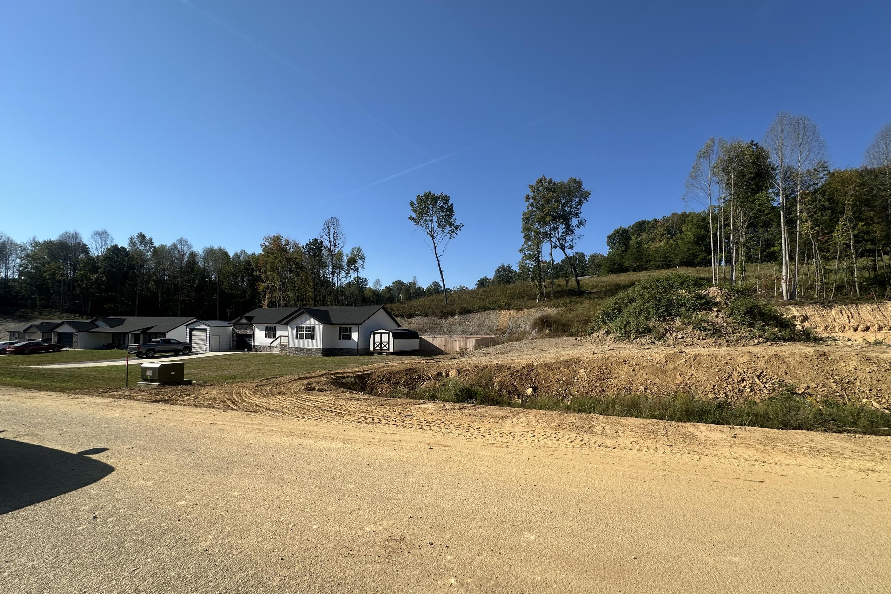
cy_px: 319
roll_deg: +0.3
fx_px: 371
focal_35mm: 15
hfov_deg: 100.4
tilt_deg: +3.0
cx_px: 455
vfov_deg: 77.2
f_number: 2.2
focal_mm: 2.22
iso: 50
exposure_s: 1/1949
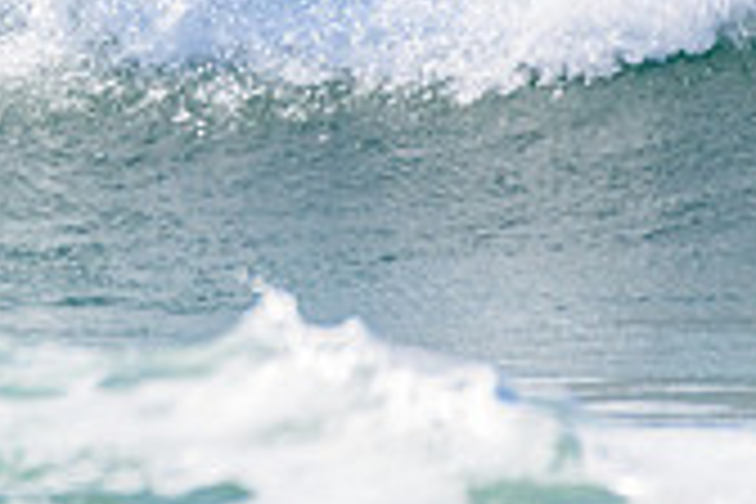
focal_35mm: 2589
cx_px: -464
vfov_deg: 0.5
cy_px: -254
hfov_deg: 0.8
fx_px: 54365
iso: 400
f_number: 5.6
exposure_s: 1/2000
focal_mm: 500
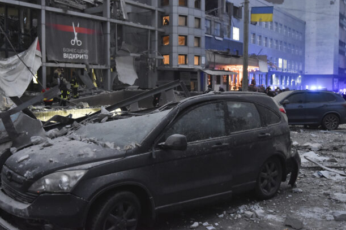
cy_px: 118
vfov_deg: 35.0
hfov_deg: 50.7
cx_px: 170
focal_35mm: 38
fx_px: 365
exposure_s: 1/40
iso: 2000
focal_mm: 24
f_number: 2.8
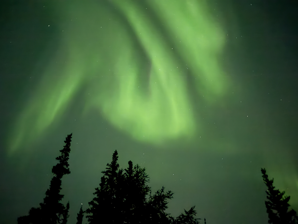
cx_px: 149
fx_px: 207
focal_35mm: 24
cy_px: 112
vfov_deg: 56.8
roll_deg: +3.6
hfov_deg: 71.6
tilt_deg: +44.4
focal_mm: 6.76
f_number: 1.78
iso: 5000
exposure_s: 1
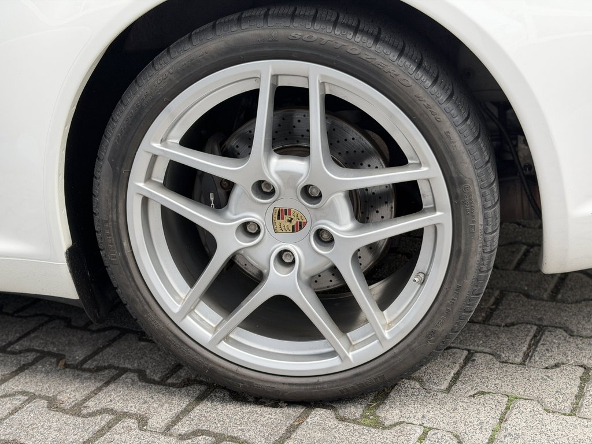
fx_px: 821
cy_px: 222
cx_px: 296
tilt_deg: -20.9
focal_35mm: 48
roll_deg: +5.4
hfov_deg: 39.7
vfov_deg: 30.3
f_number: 1.78
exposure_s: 1/121
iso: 80
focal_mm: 6.76
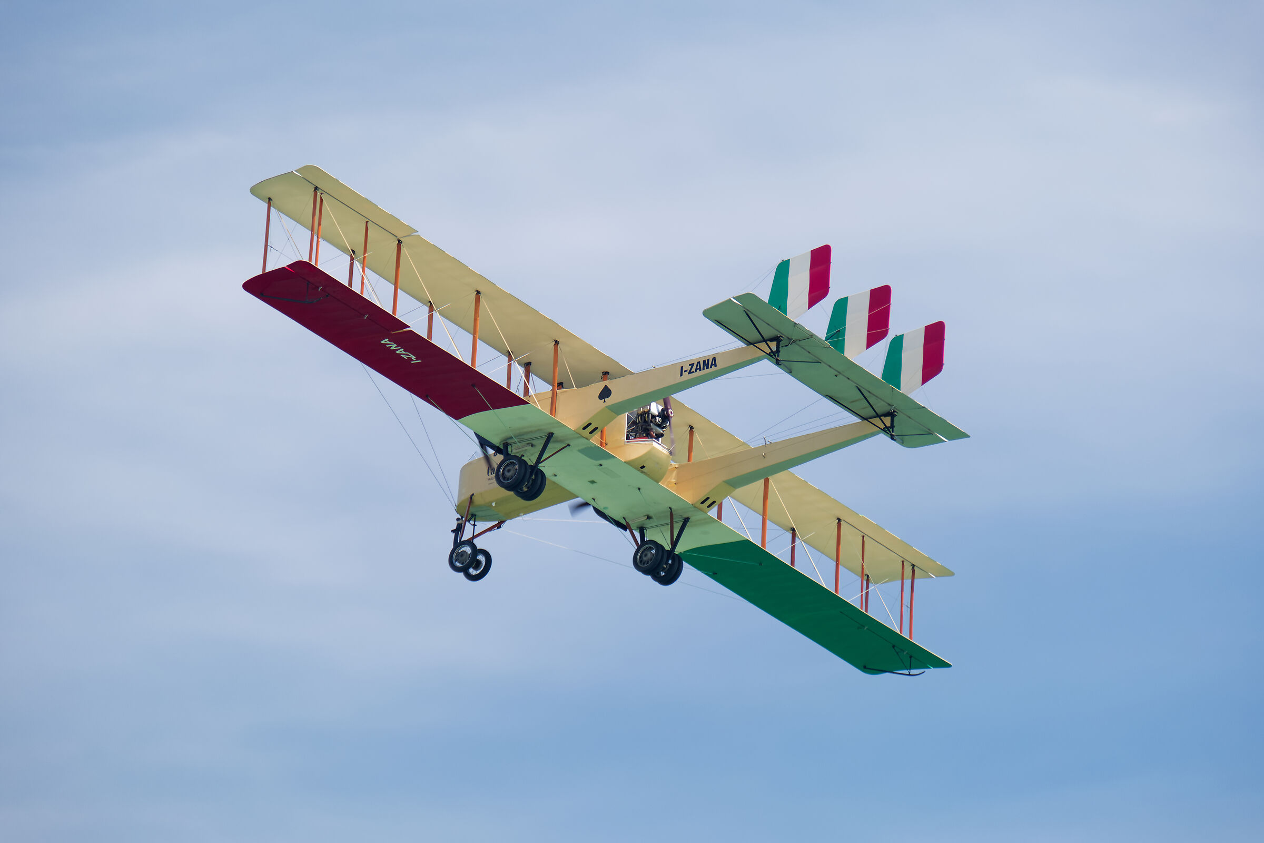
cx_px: 632
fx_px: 10006
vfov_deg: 4.8
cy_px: 422
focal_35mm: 285
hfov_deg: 7.2
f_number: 4.8
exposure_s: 1/1000
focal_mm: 190.3
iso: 400
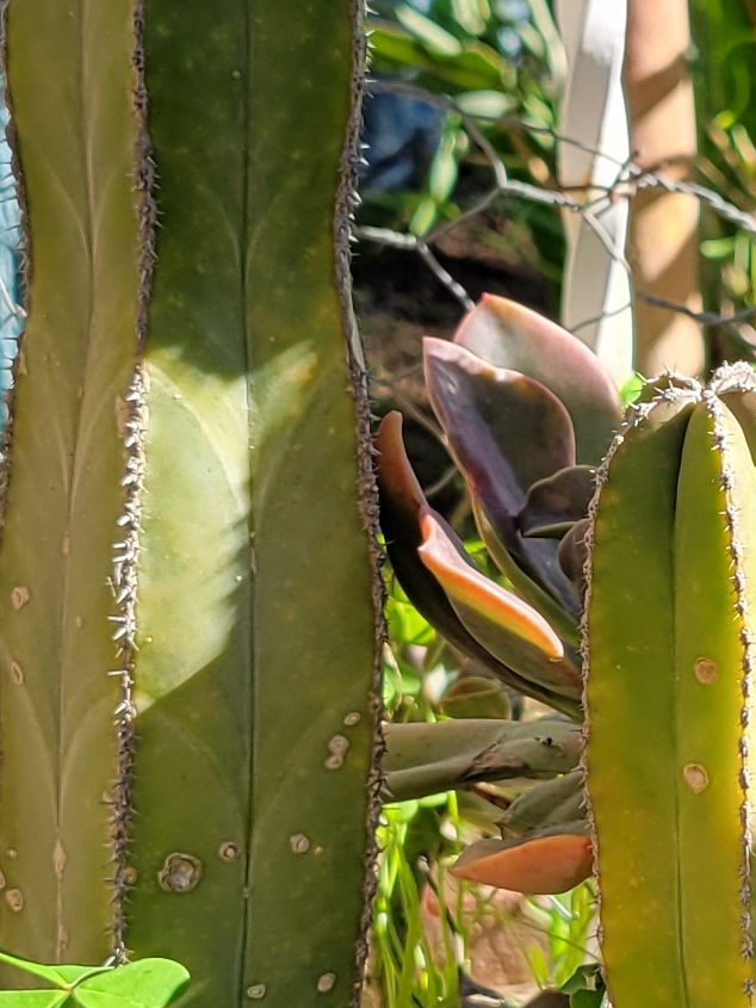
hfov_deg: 11.8
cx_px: 754
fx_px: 3610
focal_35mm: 124
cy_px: 672
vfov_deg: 15.9
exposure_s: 1/664
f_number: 1.8
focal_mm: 5.4
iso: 40
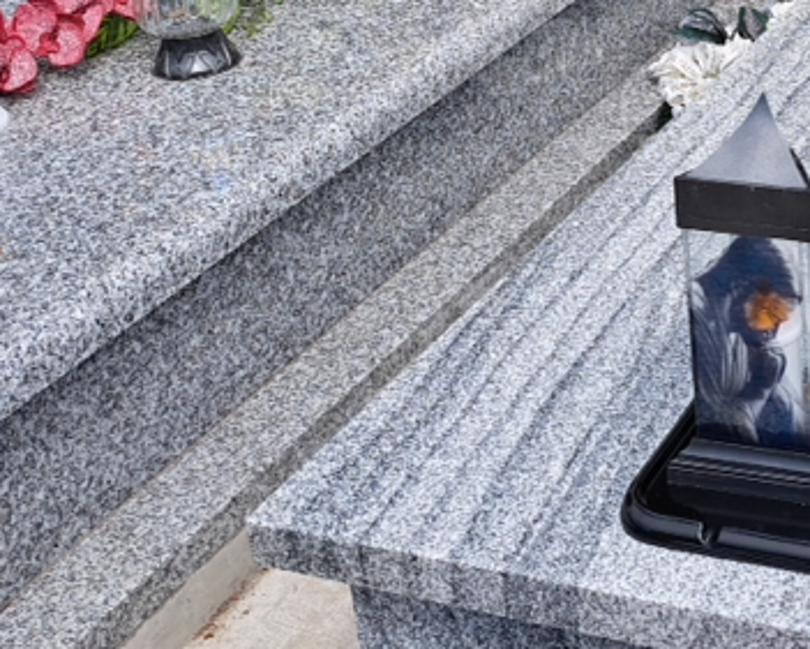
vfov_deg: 22.7
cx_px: 988
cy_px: -37
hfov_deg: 26.2
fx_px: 1535
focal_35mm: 64
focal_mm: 5.23
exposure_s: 1/803
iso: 50
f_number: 1.8
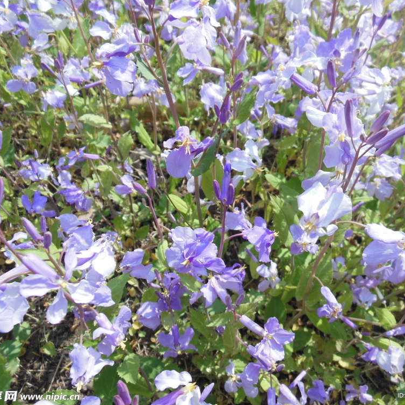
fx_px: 397
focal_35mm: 30
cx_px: 241
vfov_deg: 54.0
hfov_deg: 53.7
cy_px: 200
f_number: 3.2
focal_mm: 4.5
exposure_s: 1/500
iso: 125
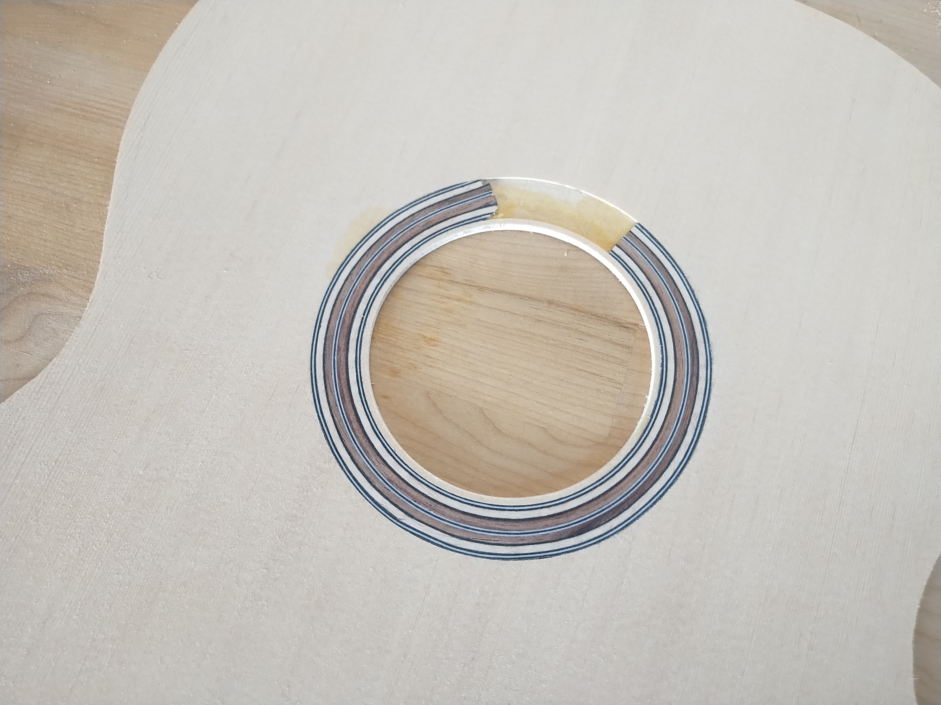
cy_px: 352
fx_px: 680
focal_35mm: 25
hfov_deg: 69.4
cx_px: 470
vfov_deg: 54.9
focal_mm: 4.71
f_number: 1.7
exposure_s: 1/40
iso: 441
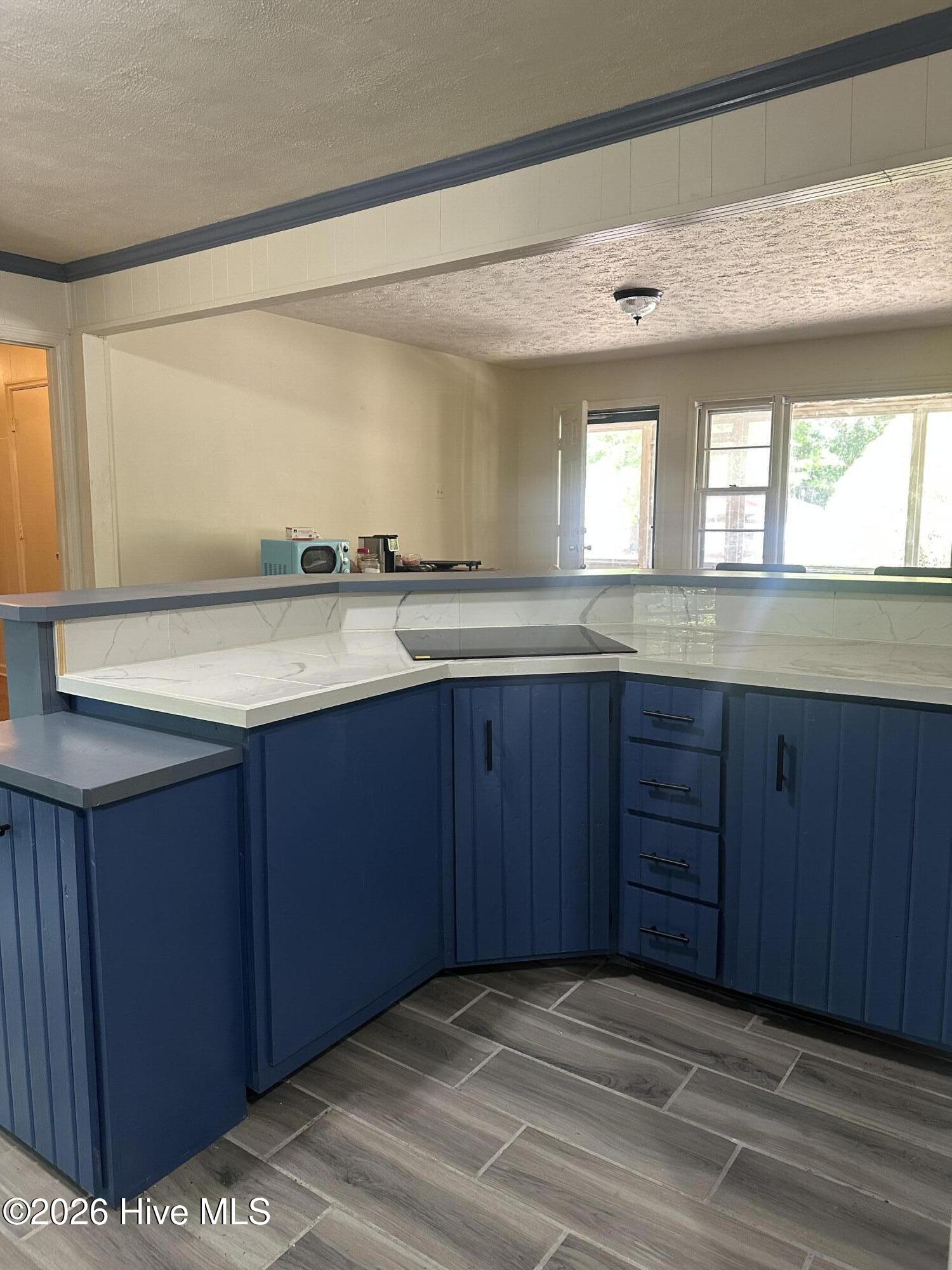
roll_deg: -1.1
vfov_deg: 71.6
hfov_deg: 56.8
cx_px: 476
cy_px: 635
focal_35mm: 24
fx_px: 880
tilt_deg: -7.6
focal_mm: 6.86
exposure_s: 1/60
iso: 250
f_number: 1.78
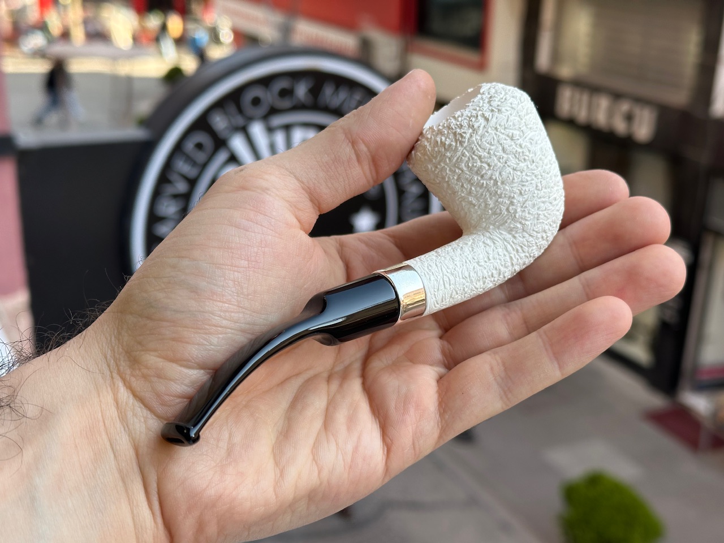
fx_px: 1004
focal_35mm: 48
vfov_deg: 30.3
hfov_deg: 39.7
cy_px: 272
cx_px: 362
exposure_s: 1/401
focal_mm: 6.86
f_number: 1.78
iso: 64
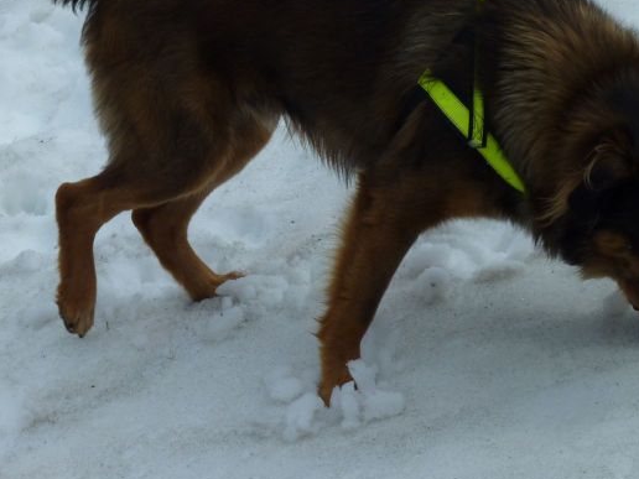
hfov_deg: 11.5
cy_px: 165
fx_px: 3175
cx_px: 256
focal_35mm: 172
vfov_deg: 8.6
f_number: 5.6
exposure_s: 1/1000
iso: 80
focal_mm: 18.2
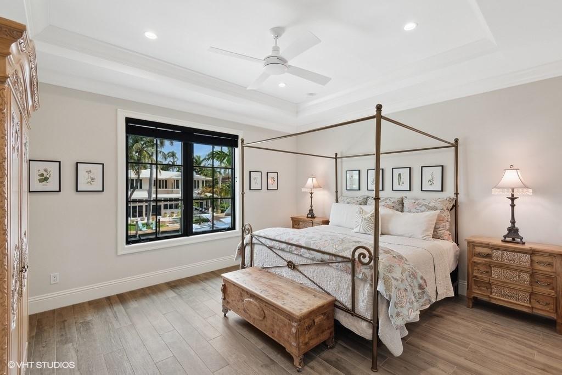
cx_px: 281
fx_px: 250
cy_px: 188
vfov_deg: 73.8
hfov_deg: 96.7
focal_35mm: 16
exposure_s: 1/20
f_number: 8
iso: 250
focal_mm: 16
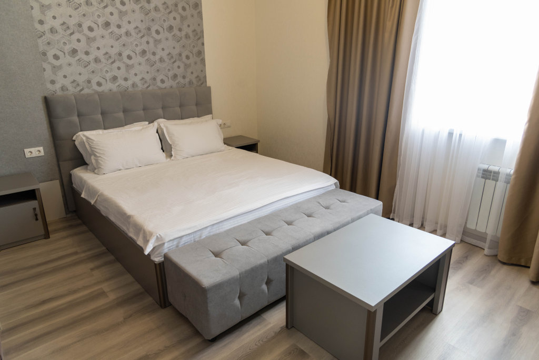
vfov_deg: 53.2
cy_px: 180
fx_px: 360
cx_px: 270
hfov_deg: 73.7
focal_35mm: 24
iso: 500
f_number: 4
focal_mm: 24
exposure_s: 1/80
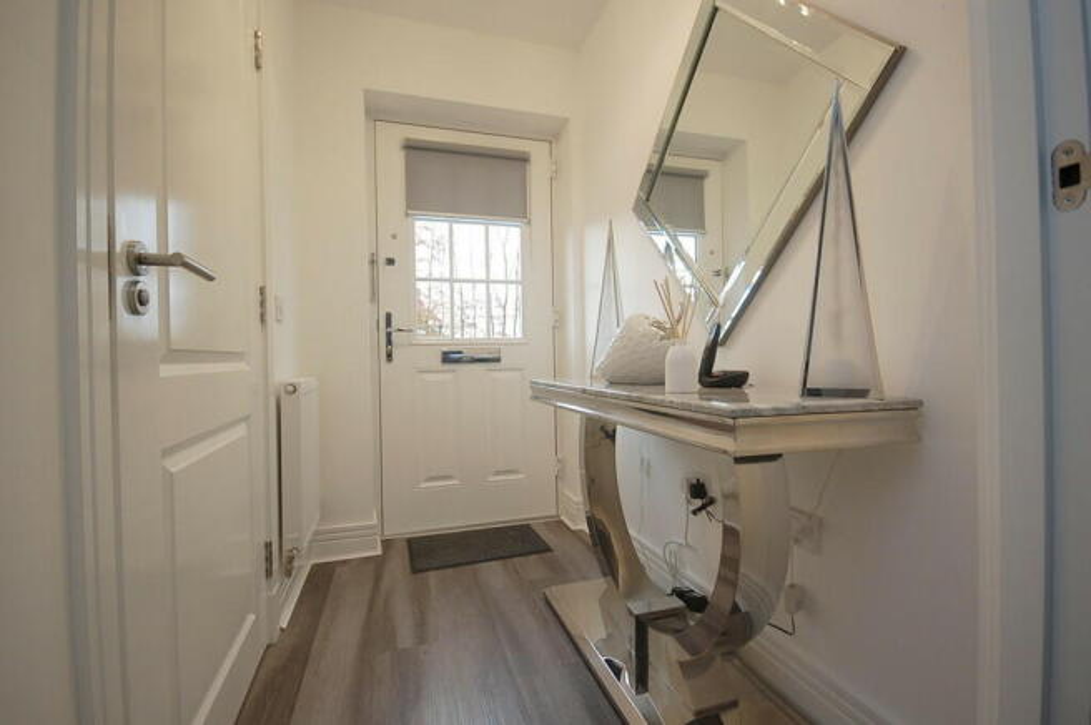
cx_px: 546
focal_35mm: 15
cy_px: 362
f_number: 4
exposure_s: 1/60
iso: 400
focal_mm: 10
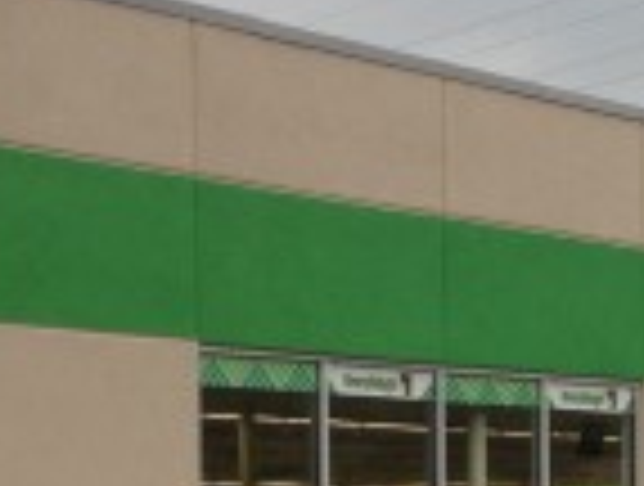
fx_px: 3096
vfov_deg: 8.9
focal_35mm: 166
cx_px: 838
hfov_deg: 11.6
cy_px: 576
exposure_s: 1/122
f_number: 2.4
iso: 50
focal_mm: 4.28
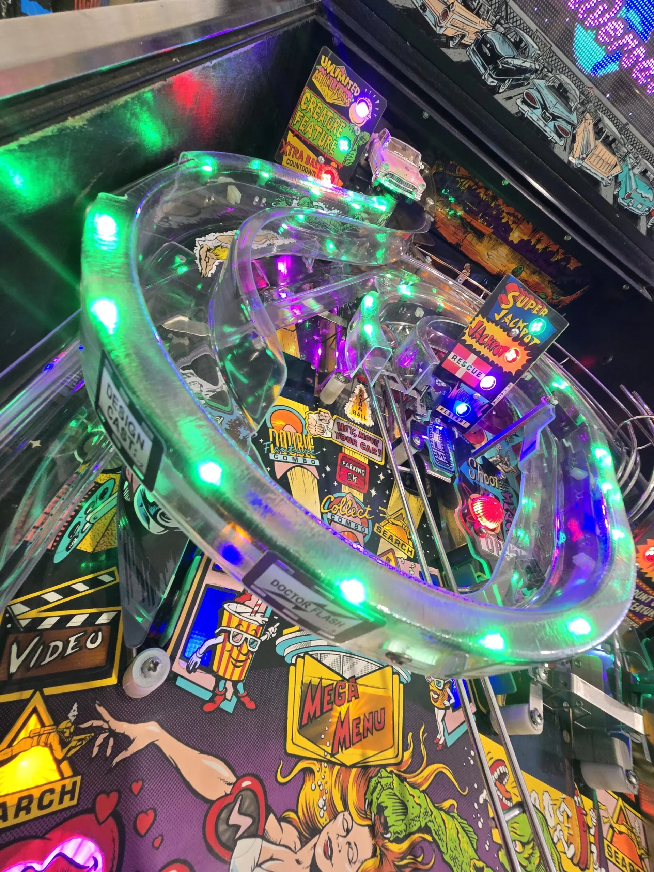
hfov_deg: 89.9
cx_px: 327
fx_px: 327
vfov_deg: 106.2
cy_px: 436
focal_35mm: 13
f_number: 2.2
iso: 100
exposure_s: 1/50
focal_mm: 2.2
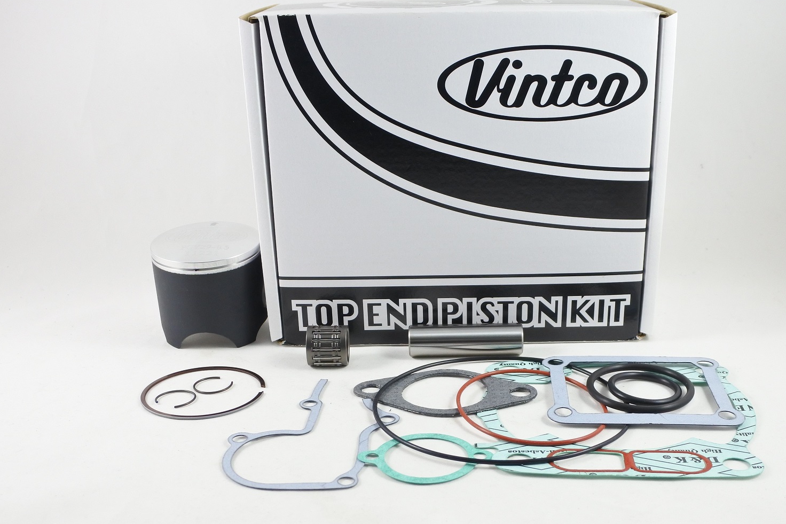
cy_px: 264
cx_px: 399
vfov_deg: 42.3
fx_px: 677
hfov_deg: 60.3
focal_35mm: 31
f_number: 3.5
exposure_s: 1/125
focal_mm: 10.9
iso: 500
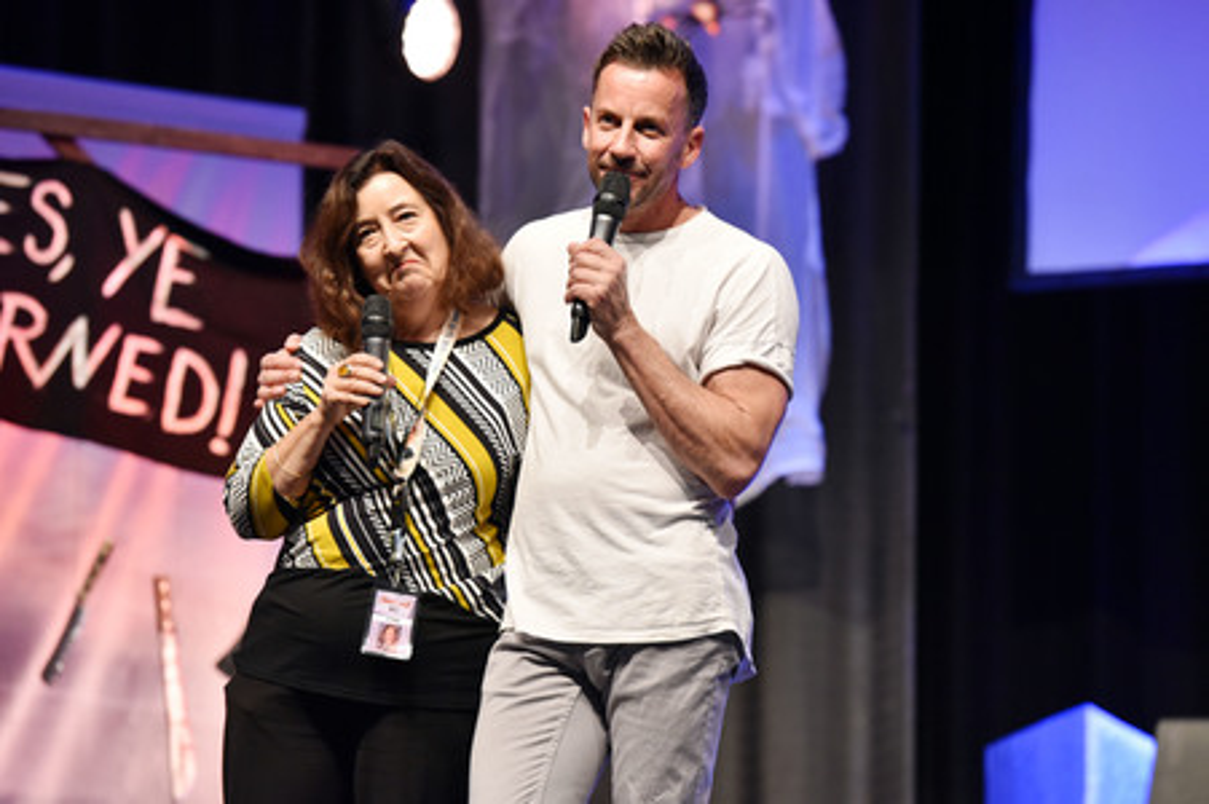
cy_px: 402
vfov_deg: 7.6
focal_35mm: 180
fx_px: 6040
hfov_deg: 11.4
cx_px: 604
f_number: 4.5
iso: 3200
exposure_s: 1/160
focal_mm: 180
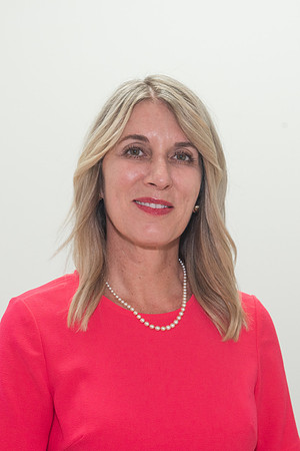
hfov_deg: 13.7
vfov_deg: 20.5
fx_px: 1246
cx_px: 147
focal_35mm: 100
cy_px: 227
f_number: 6.3
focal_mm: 66
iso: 400
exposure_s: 1/100
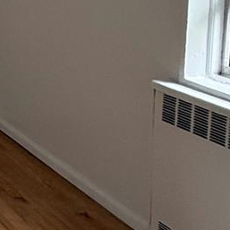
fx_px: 556
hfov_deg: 17.1
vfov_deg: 22.6
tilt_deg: -5.6
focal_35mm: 74
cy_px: 7
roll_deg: +2.6
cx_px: -232
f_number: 2.2
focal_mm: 2.22
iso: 125
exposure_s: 1/100
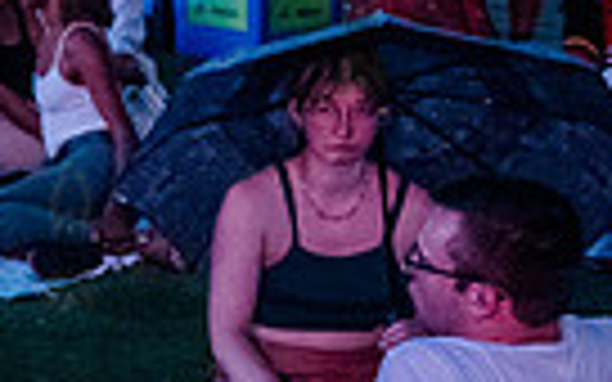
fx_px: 2535
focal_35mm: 152
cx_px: -513
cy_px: 16
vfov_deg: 8.6
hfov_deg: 12.5
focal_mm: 35
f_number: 3.5
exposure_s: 1/80
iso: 10000
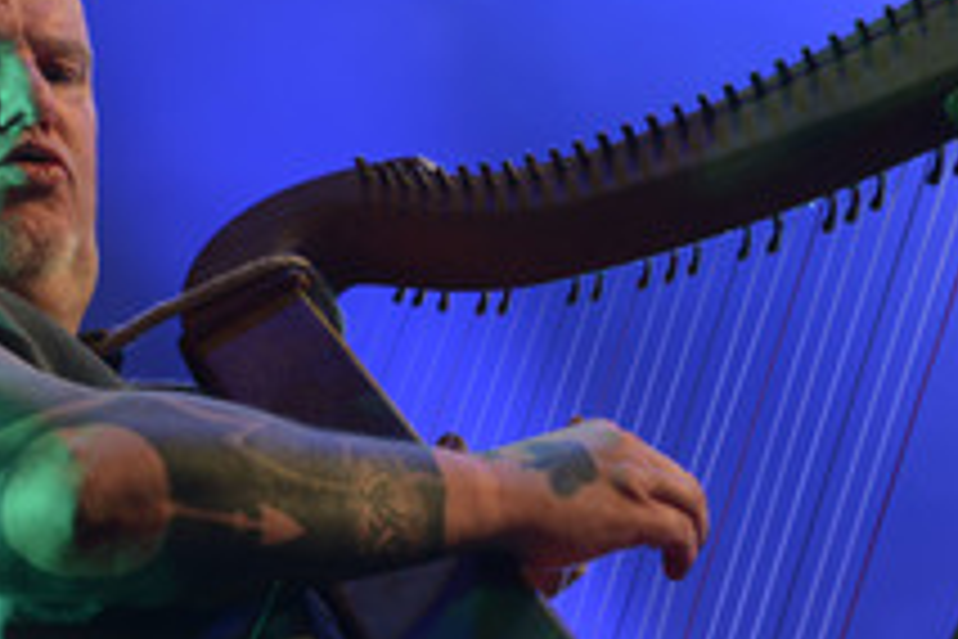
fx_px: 8728
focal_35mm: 328
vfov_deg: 4.2
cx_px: 146
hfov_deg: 6.3
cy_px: 464
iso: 1000
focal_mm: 155
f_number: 3.2
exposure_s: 1/320
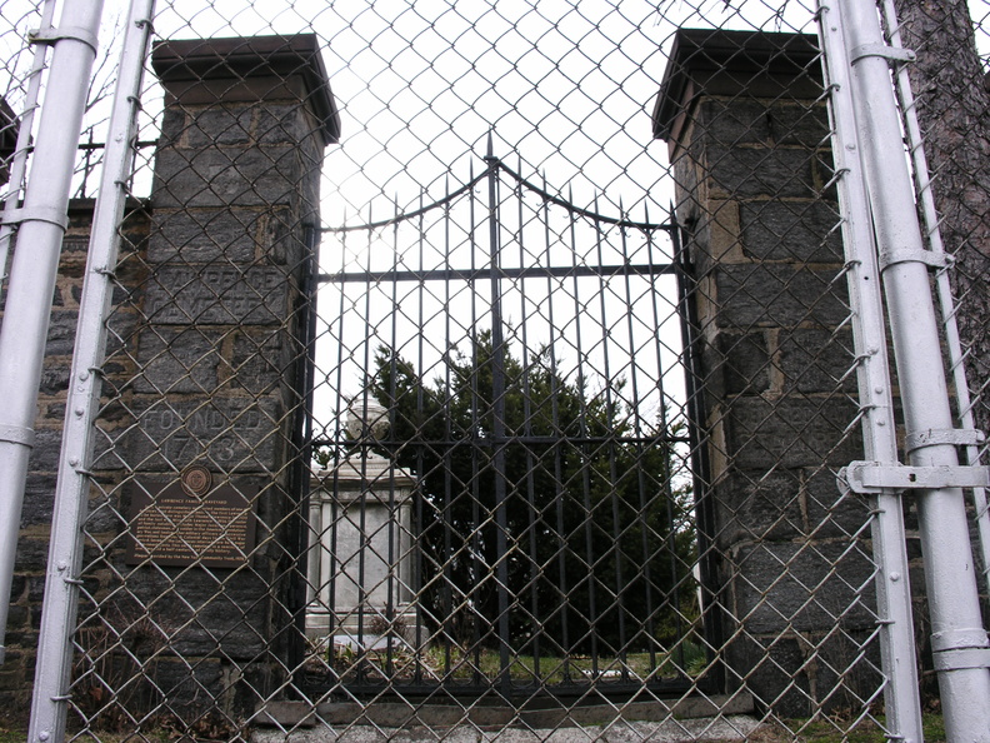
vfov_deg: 40.7
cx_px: 495
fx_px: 1001
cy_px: 372
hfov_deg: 52.6
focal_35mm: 35
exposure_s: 1/34.5
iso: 50
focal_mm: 8.9
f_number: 8
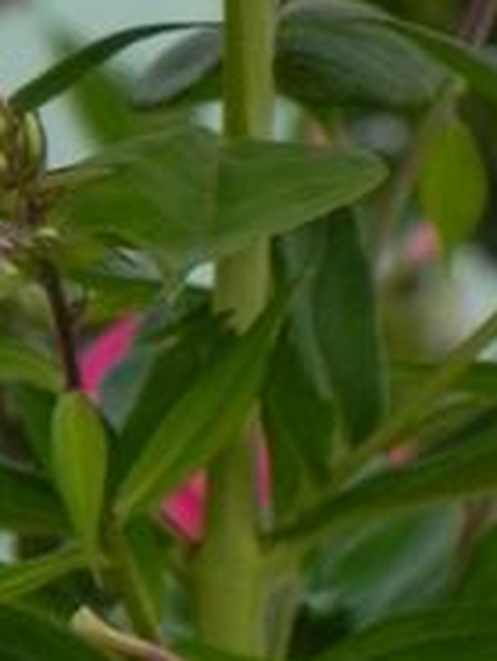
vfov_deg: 1.4
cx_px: 147
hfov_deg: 1.0
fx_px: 27841
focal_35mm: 1456
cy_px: -464
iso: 160
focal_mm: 59.9
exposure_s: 1/50
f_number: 5
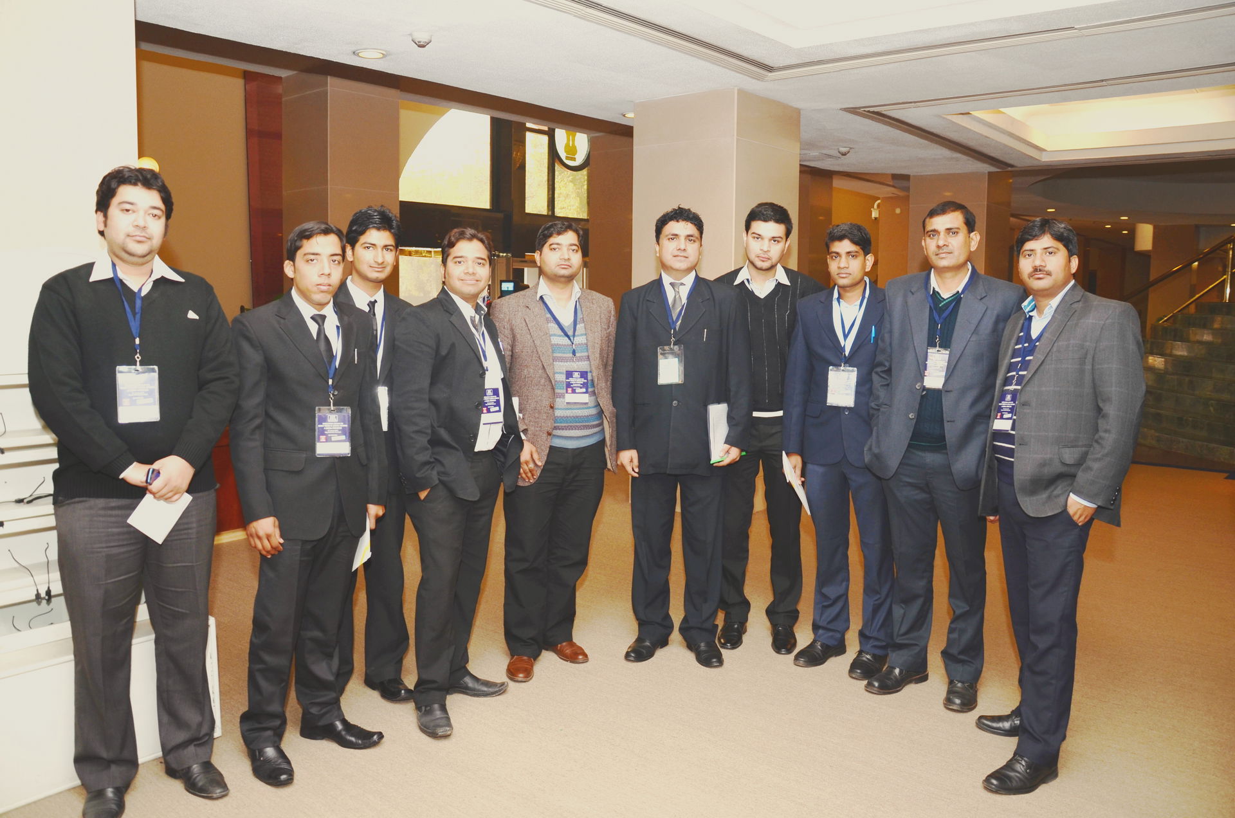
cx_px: 618
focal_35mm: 27
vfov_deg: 47.7
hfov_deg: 67.5
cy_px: 409
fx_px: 924
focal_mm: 18
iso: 200
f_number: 4
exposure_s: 1/125
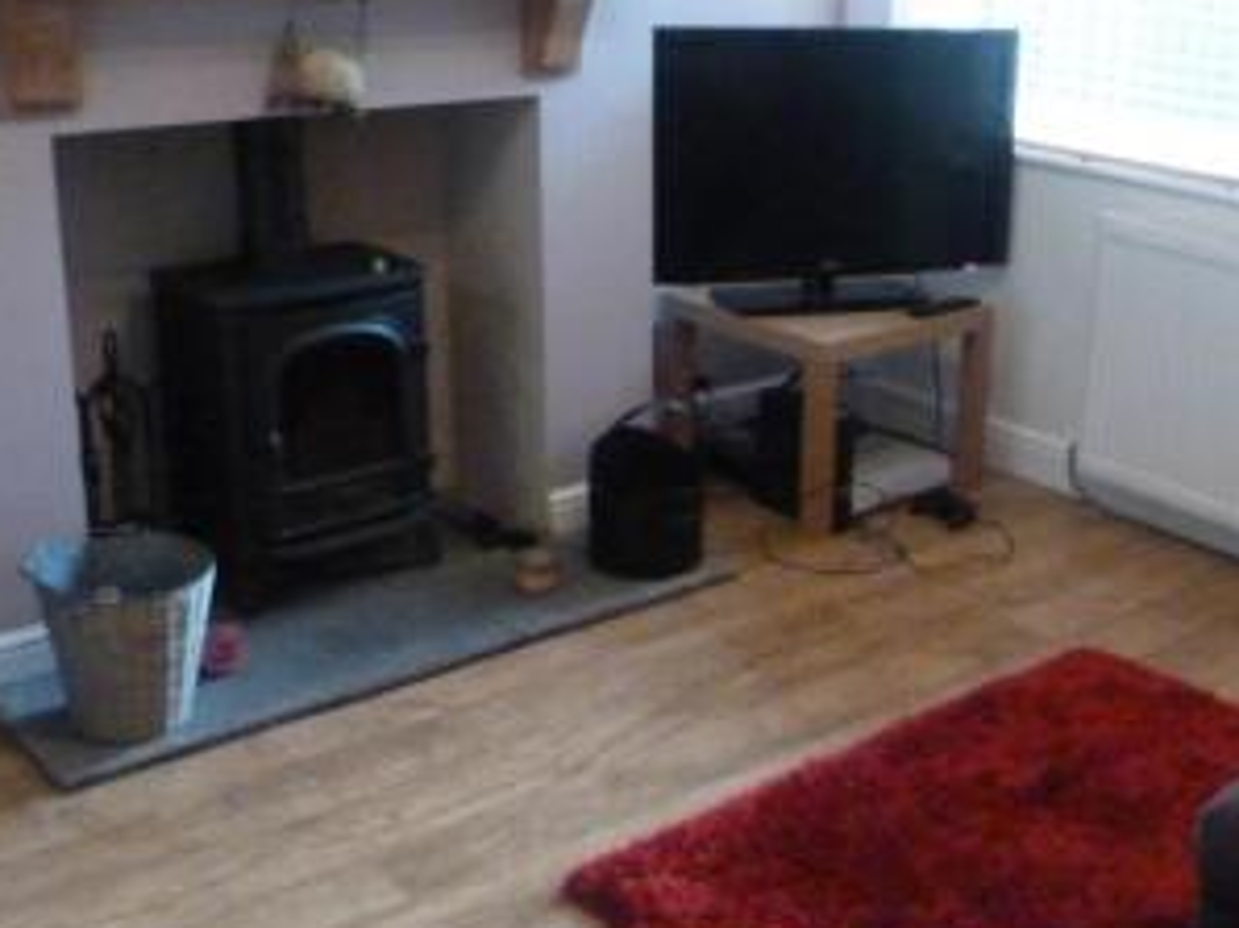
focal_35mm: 47
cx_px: 863
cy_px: 364
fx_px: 1681
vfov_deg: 30.7
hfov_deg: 39.8
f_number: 3.3
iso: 800
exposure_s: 1/20
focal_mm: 4.3
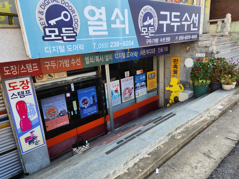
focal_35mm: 25
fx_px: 173
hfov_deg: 69.4
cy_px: 92
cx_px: 125
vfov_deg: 54.9
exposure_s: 1/177
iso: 20
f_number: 1.8
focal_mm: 5.4
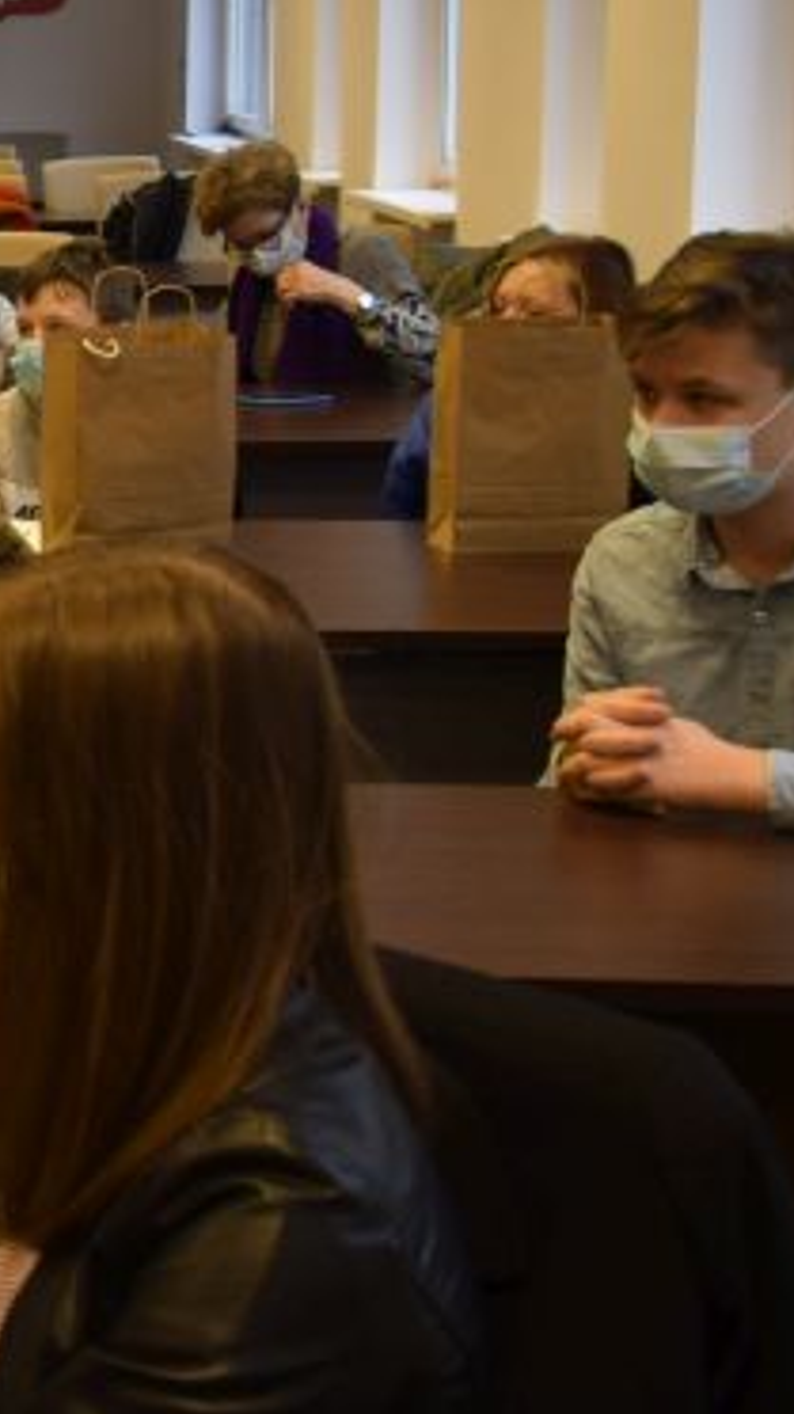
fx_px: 2735
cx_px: -745
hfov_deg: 14.1
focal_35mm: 73
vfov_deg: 28.8
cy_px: 481
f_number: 4.5
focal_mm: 18
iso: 800
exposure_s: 1/80
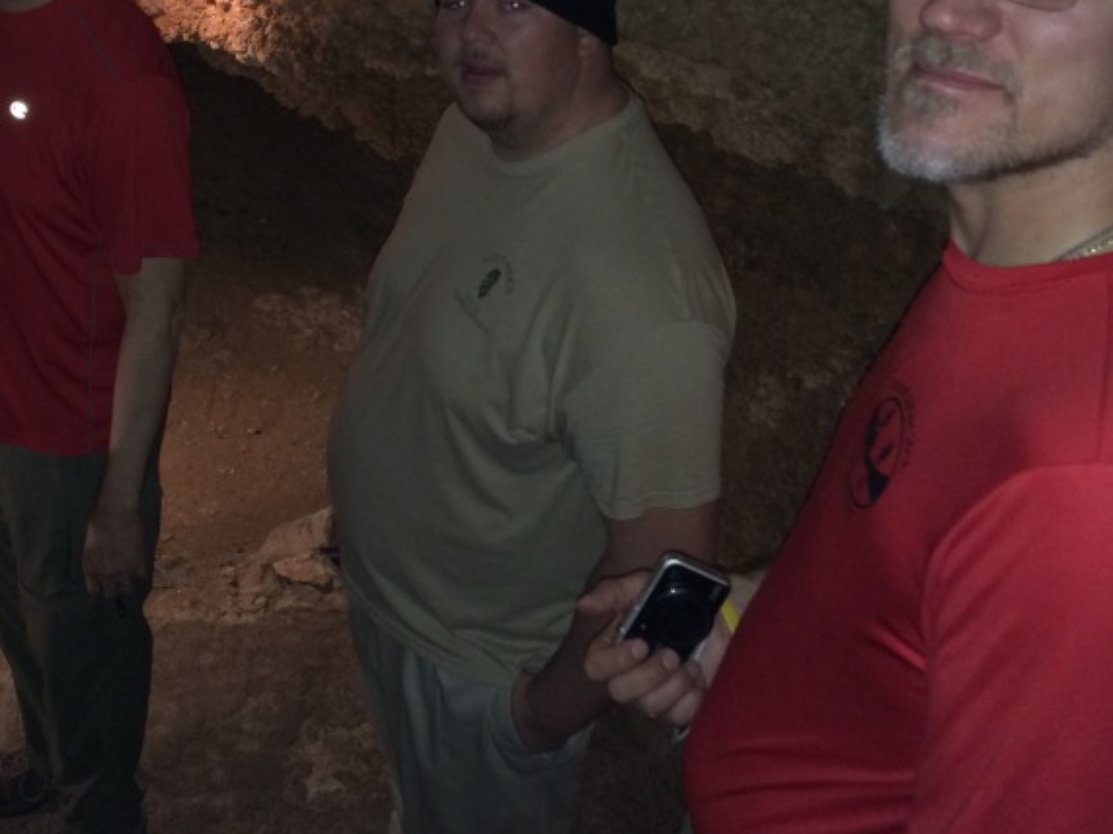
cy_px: 175
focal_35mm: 52
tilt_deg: -28.4
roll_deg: -1.2
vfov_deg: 27.5
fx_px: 1672
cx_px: 326
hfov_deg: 36.2
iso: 160
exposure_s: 1/16
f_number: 2.2
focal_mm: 4.15
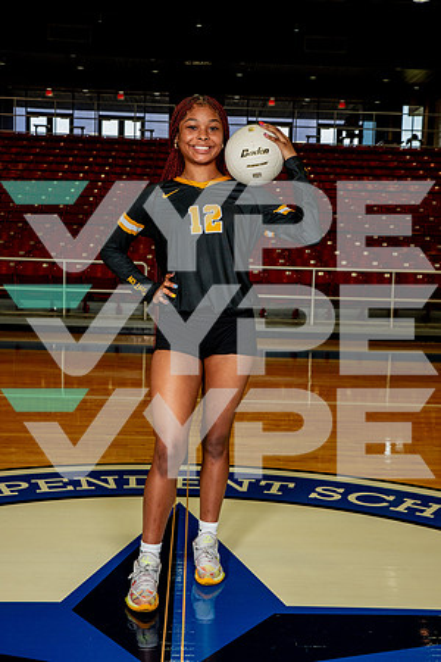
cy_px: 331
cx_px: 220
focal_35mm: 46
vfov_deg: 42.7
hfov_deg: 29.2
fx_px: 845
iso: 800
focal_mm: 46
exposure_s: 1/200
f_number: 7.1
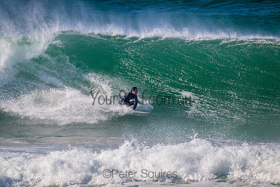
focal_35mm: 800
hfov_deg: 2.6
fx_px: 6223
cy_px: 94
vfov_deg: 1.7
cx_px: 140
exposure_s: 1/2000
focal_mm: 800
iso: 1600
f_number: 11
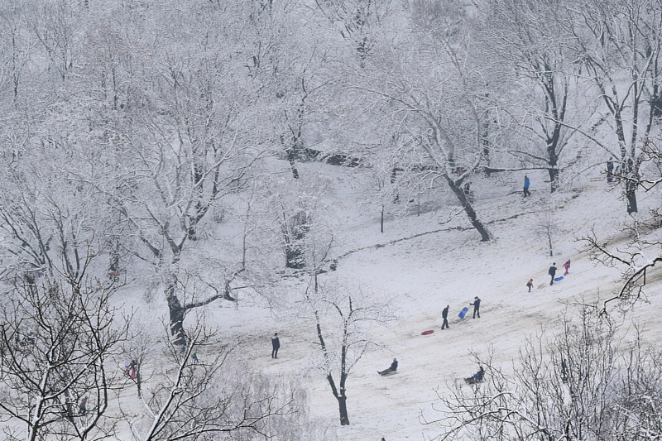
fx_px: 3033
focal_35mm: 165
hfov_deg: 12.5
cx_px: 346
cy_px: 280
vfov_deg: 8.3
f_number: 9
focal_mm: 55
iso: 400
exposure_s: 1/160
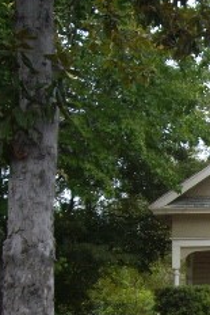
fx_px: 952
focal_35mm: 109
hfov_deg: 11.8
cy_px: 262
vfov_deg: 18.5
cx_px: 352
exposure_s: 1/160
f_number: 2.7
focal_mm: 6.2
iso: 100
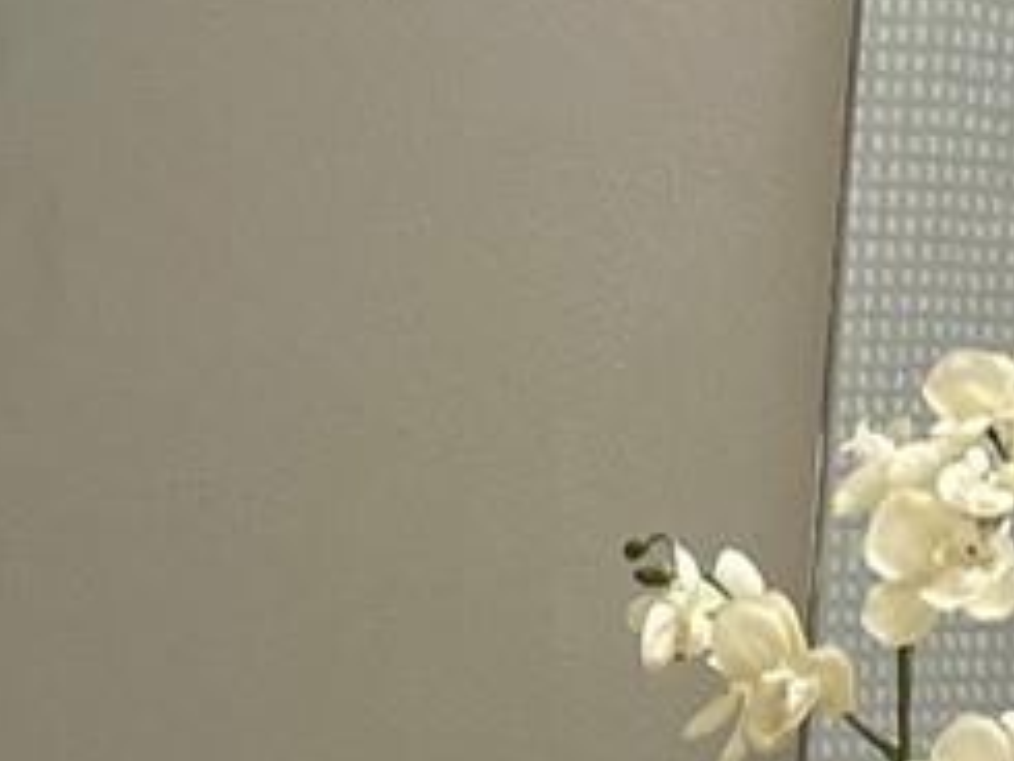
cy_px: 1195
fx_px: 4982
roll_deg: -1.6
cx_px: -232
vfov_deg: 8.5
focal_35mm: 170
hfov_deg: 11.4
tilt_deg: -7.1
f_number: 1.6
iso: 80
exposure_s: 1/60
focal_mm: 4.2
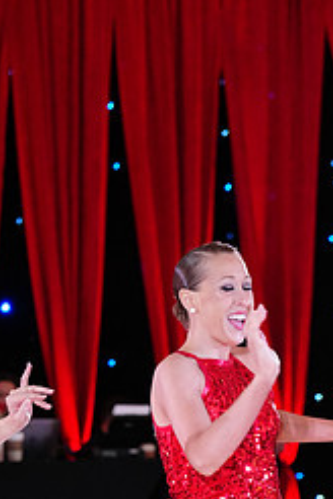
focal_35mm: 248
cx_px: 15
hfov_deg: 5.5
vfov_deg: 8.2
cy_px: 582
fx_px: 3441
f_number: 4
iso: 2500
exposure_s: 1/250
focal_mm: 105
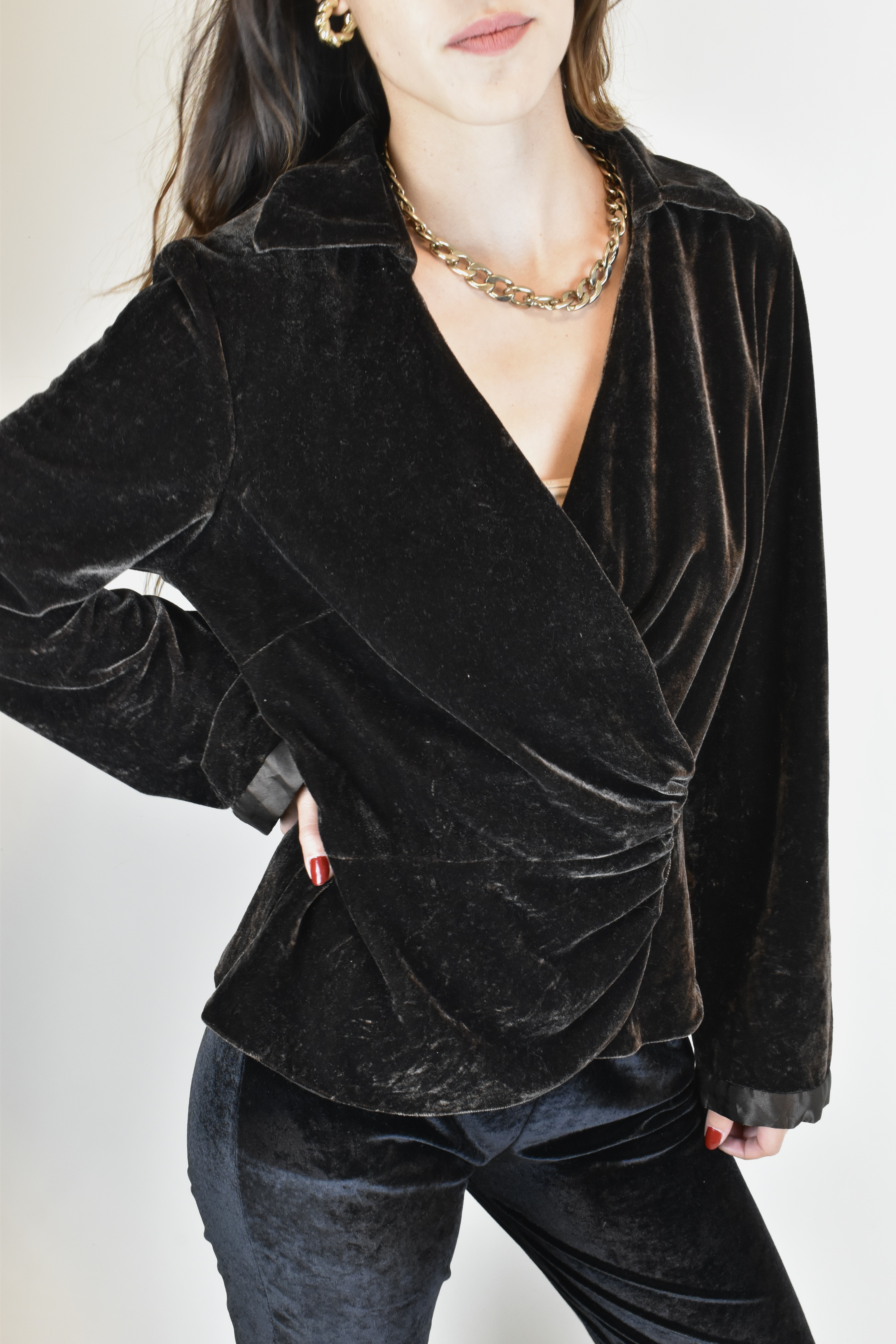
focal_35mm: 44
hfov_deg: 30.8
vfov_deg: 45.0
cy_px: 672
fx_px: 1624
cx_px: 448
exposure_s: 1/20
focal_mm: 29
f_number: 13
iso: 1600
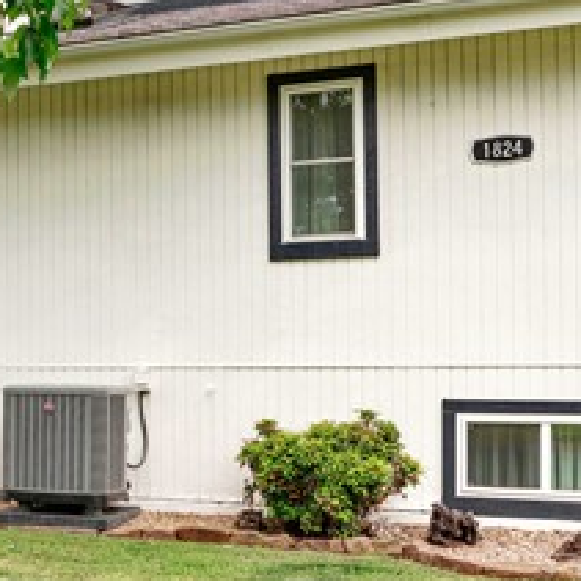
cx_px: -248
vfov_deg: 24.6
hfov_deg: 21.4
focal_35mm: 70
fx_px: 1329
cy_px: 358
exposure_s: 1/250
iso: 200
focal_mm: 16
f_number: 6.3
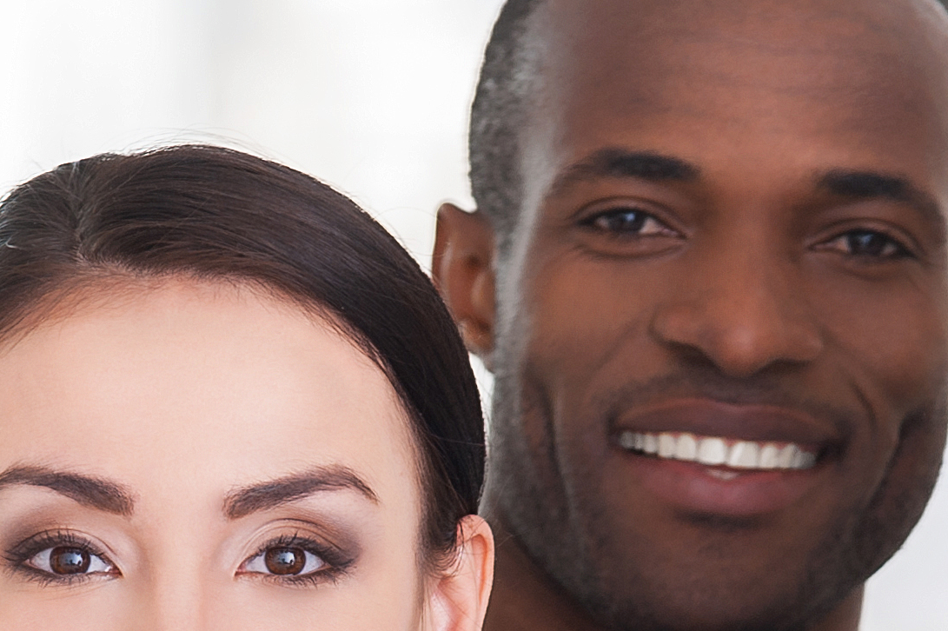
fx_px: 13342
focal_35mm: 507
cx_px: 1423
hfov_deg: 4.0
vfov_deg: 2.7
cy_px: 981
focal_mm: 130
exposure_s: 1/125
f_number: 5.6
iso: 200
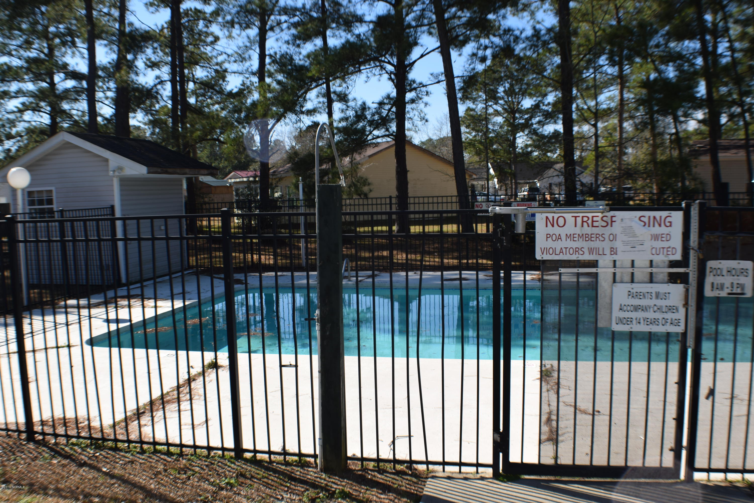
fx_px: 880
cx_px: 377
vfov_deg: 31.9
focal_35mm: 42
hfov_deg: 46.4
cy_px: 252
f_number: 10
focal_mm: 28
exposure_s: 1/200
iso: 100
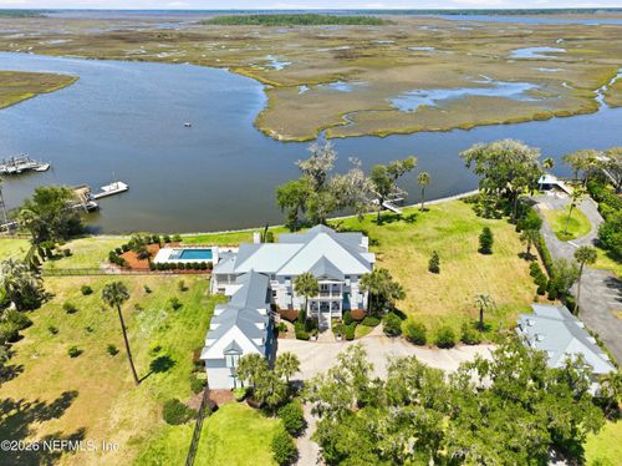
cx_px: 311
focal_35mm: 24
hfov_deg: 71.6
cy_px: 233
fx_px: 431
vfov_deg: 56.7
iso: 110
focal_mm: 12.3
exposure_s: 1/1600
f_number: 2.8
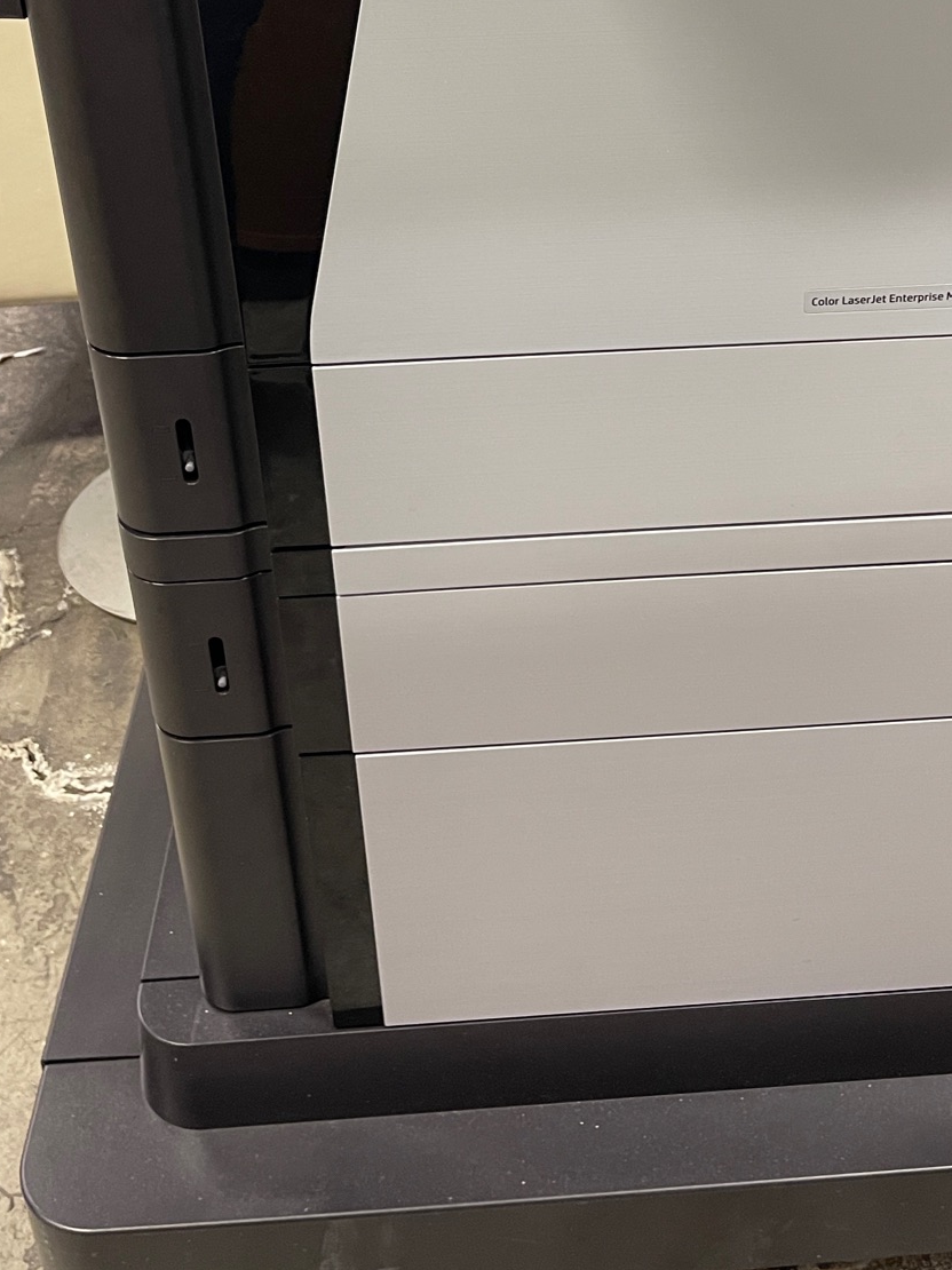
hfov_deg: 30.1
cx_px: 625
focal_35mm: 48
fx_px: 1761
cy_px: 174
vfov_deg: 37.6
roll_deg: +1.0
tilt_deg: -26.6
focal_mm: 5.1
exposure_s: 1/50
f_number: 1.6
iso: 320
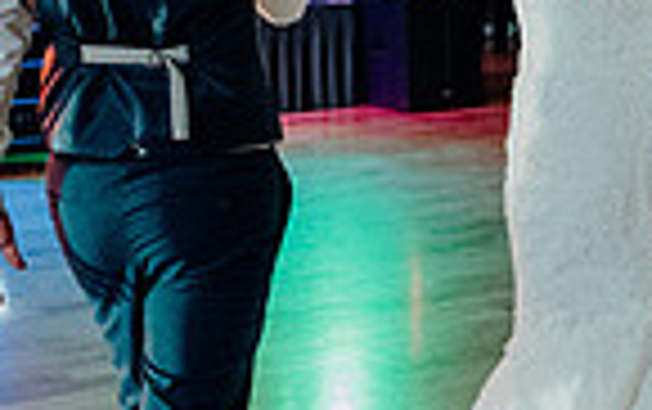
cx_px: 369
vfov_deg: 13.4
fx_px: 1743
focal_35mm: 98
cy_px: 124
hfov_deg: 21.2
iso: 5000
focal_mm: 24
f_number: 3.5
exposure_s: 1/200
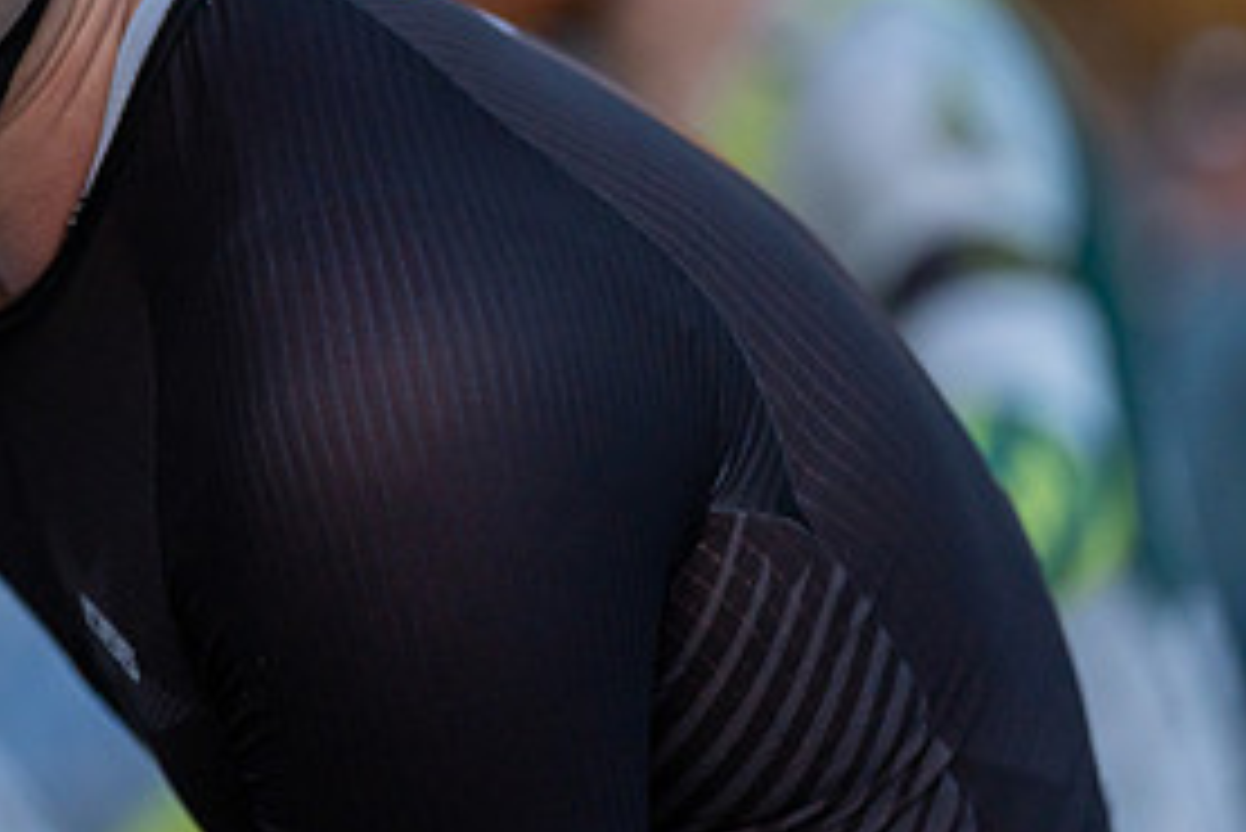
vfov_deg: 4.7
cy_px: -20
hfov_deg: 7.0
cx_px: 112
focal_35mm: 293
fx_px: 10146
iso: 2500
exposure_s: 1/800
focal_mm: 140
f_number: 2.8
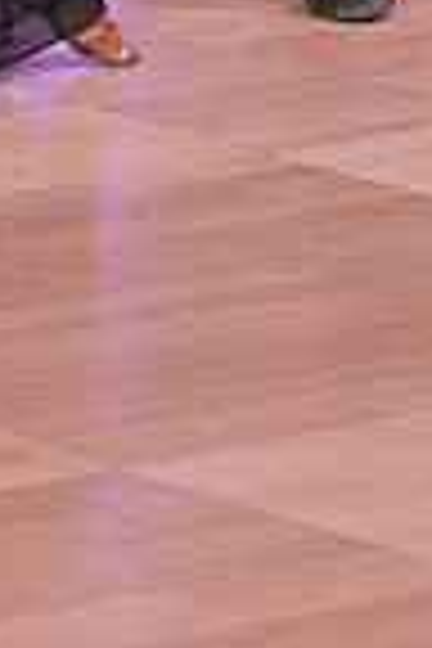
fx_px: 7613
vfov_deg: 4.8
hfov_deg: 3.2
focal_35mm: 423
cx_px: 124
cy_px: -562
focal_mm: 105
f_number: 5.6
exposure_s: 1/250
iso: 1600
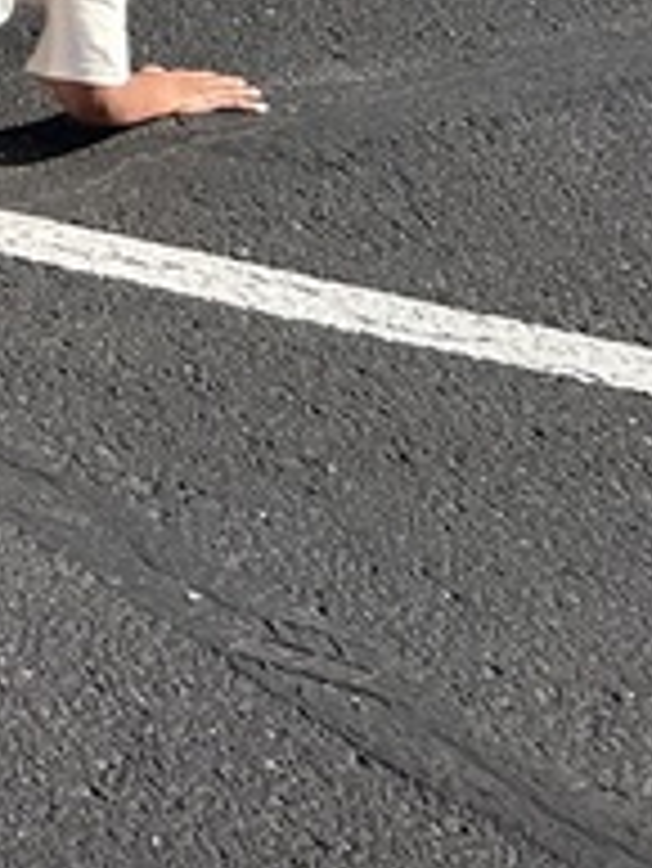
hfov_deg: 8.6
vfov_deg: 12.9
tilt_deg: -6.3
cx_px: -1412
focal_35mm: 138
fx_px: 3462
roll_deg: +2.2
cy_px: -702
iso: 50
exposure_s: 1/2513
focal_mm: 5.7
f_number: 1.5
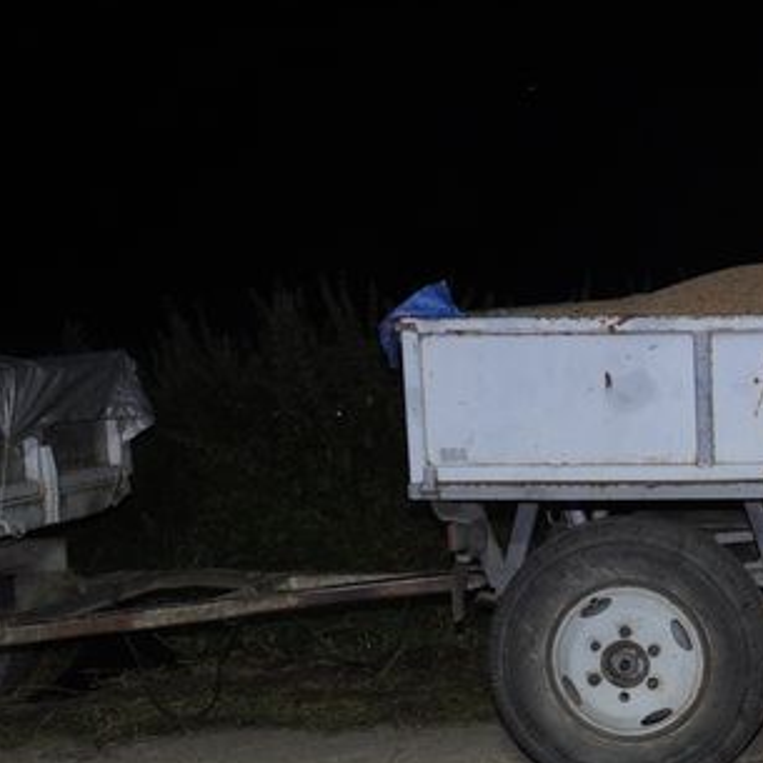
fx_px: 3416
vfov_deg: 12.7
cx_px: 1198
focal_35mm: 137
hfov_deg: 12.1
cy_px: 518
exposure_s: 1/40
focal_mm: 32
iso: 400
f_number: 7.1
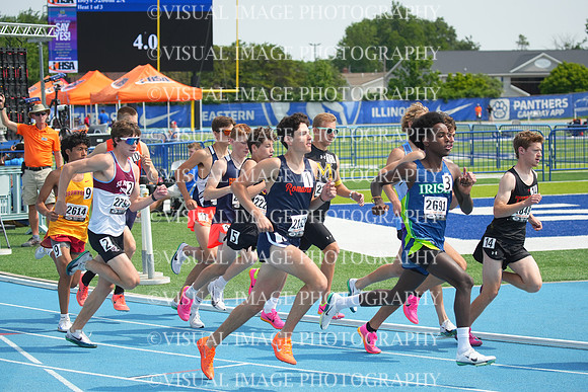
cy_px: 196
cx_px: 294
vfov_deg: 10.6
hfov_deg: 15.8
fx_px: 2124
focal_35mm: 130
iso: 500
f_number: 5.6
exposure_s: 1/2500
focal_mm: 130
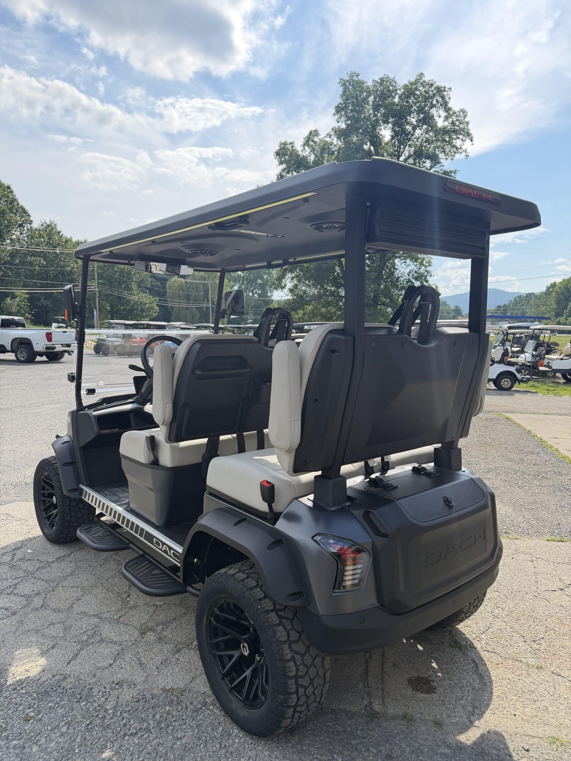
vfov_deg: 71.6
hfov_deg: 56.8
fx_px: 528
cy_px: 380
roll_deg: -1.7
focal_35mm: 24
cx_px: 286
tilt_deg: -5.4
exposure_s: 1/2000
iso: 100
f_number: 1.78
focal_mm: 6.76
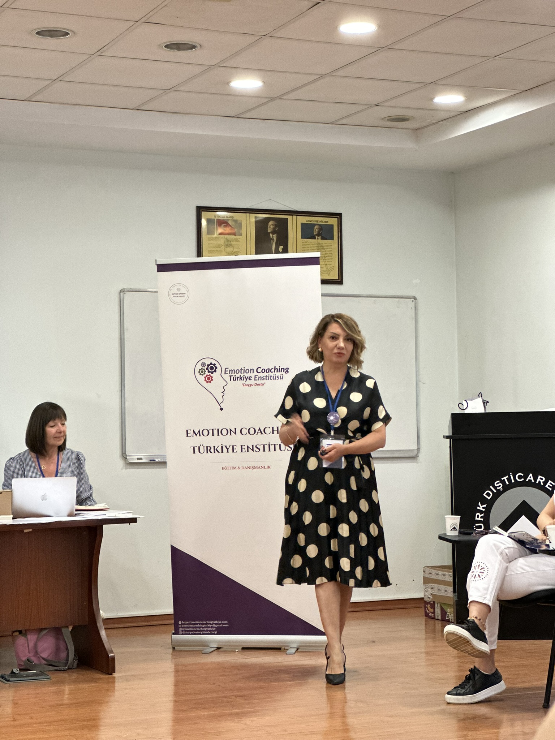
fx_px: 1646
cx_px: 278
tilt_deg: +3.4
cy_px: 370
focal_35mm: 77
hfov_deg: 19.1
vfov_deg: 25.3
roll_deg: +0.3
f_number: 2.8
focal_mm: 9
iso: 320
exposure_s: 1/33
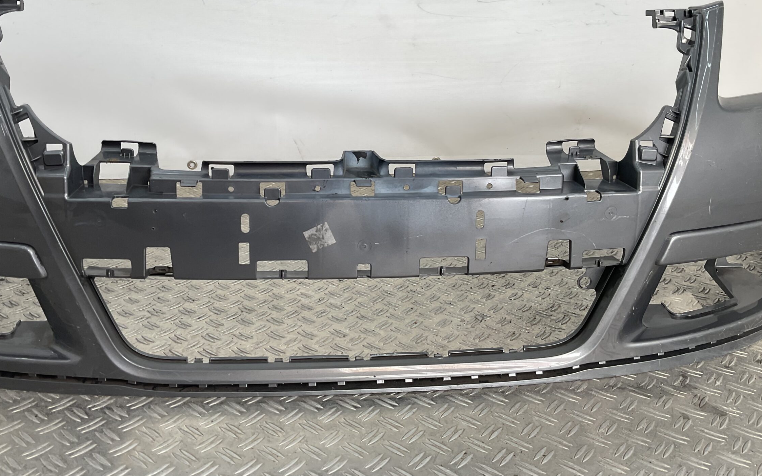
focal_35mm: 35
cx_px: 354
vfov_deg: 36.1
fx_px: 727
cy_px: 188
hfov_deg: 55.3
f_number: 1.8
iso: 16
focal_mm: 3
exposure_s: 1/194
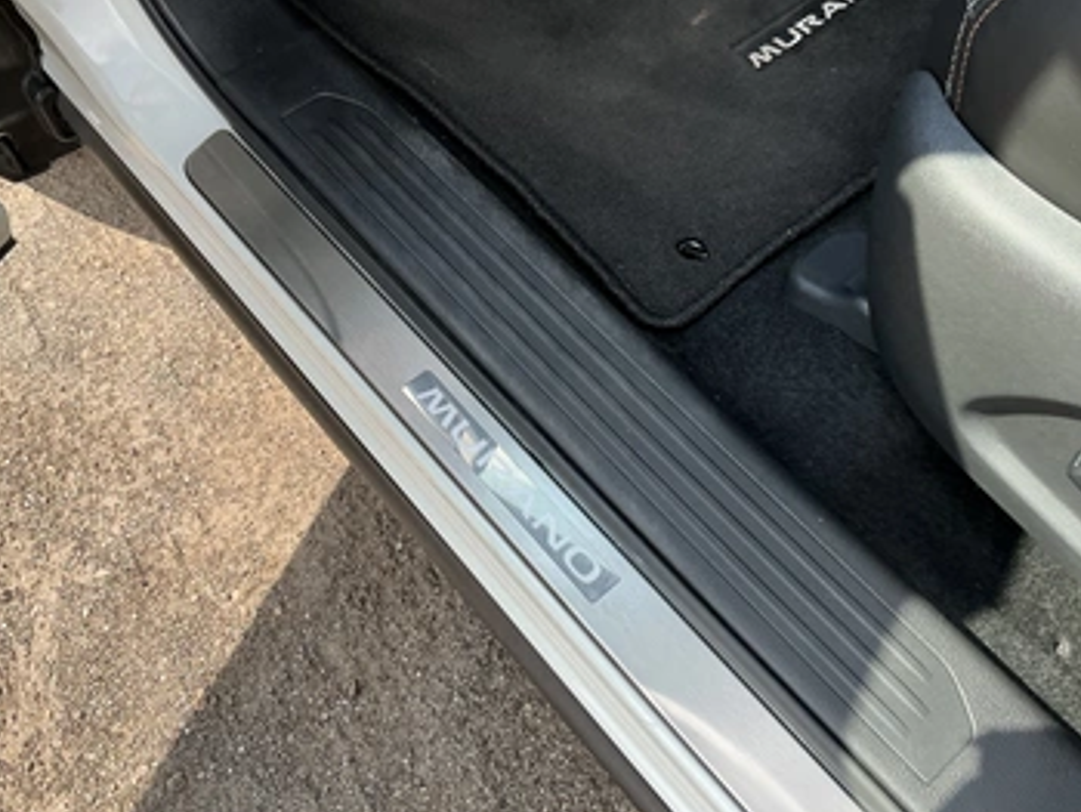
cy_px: 358
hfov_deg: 56.6
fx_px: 1000
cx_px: 476
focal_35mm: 32
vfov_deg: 44.1
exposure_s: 1/409
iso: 25
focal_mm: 3
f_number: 1.8
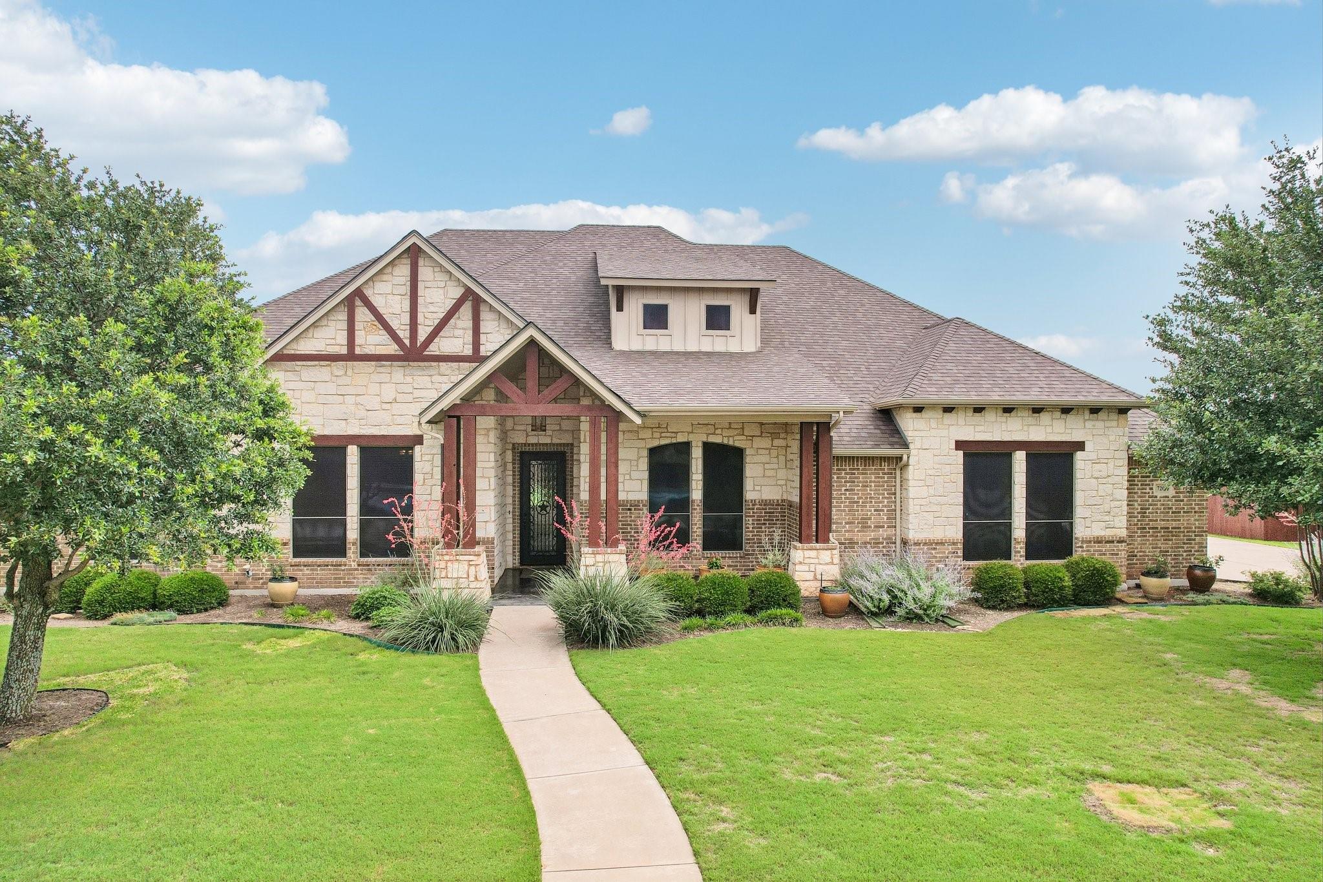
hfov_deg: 78.6
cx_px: 662
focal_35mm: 22
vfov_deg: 57.2
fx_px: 808
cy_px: 441
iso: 100
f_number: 2.8
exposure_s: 1/2000
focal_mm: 8.4
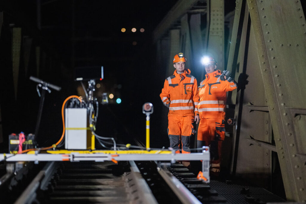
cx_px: 153
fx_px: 722
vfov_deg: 16.1
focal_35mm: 85
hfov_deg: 23.9
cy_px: 102
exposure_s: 1/400
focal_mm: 85
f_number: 1.2
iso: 4000
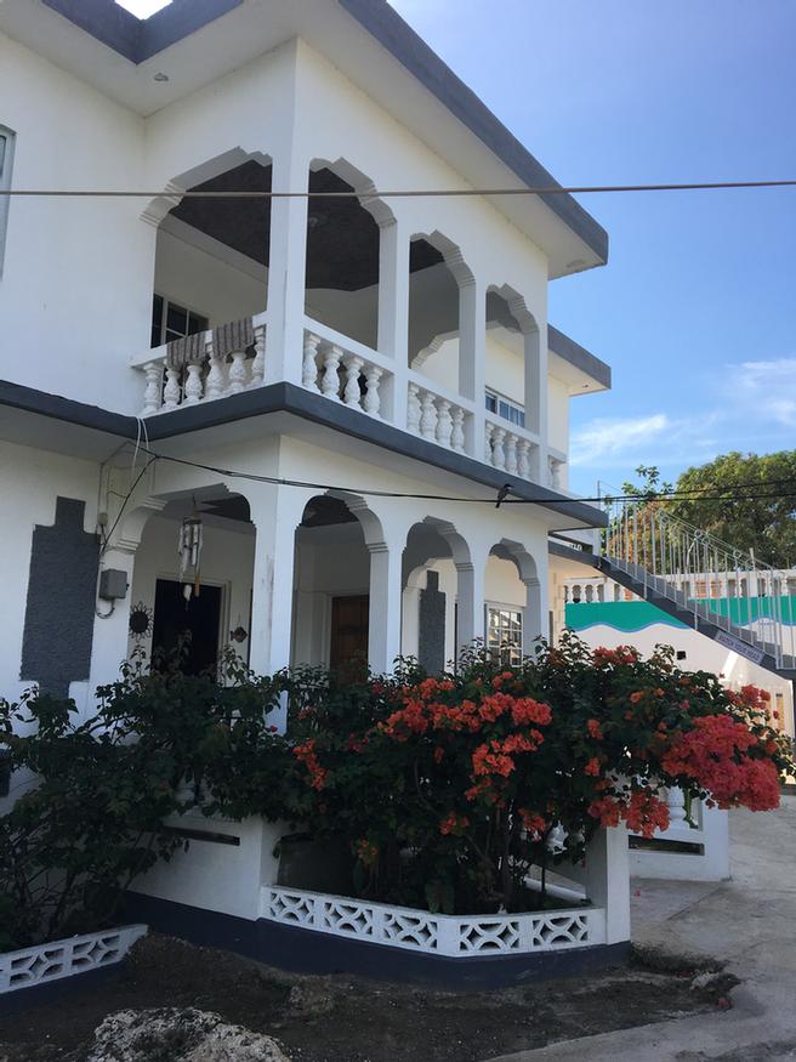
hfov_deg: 48.2
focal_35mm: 29
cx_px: 398
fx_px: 889
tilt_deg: +9.9
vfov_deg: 61.7
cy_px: 531
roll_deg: -1.3
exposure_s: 1/999
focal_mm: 4.15
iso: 25
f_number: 2.2
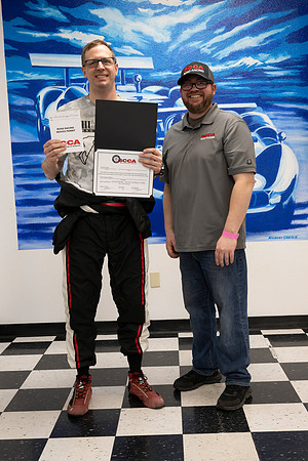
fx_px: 539
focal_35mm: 42
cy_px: 230
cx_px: 154
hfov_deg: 31.9
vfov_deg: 46.4
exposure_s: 1/250
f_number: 7.1
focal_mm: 42
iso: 8000
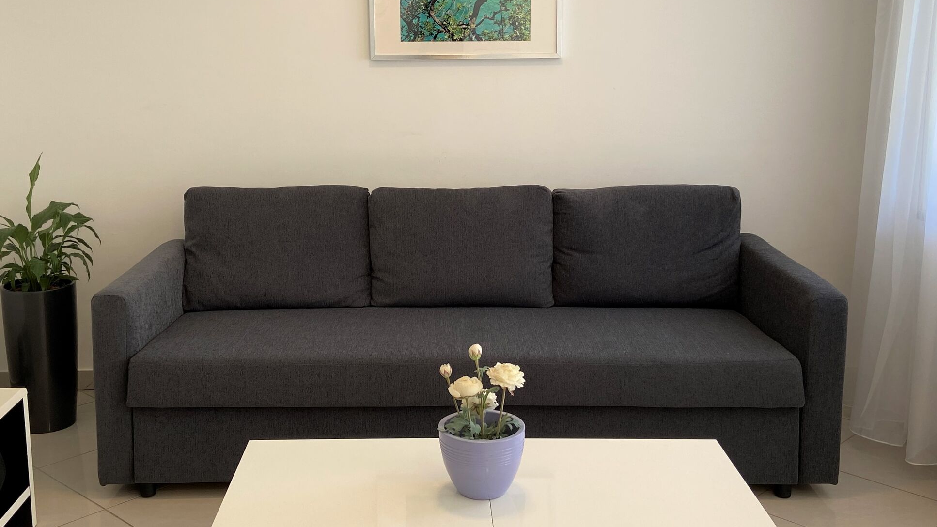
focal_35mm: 41
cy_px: 199
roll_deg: +1.2
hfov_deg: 49.4
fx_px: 1019
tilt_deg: -9.7
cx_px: 438
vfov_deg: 28.9
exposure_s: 1/122
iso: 40
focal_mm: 4.25
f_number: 1.8
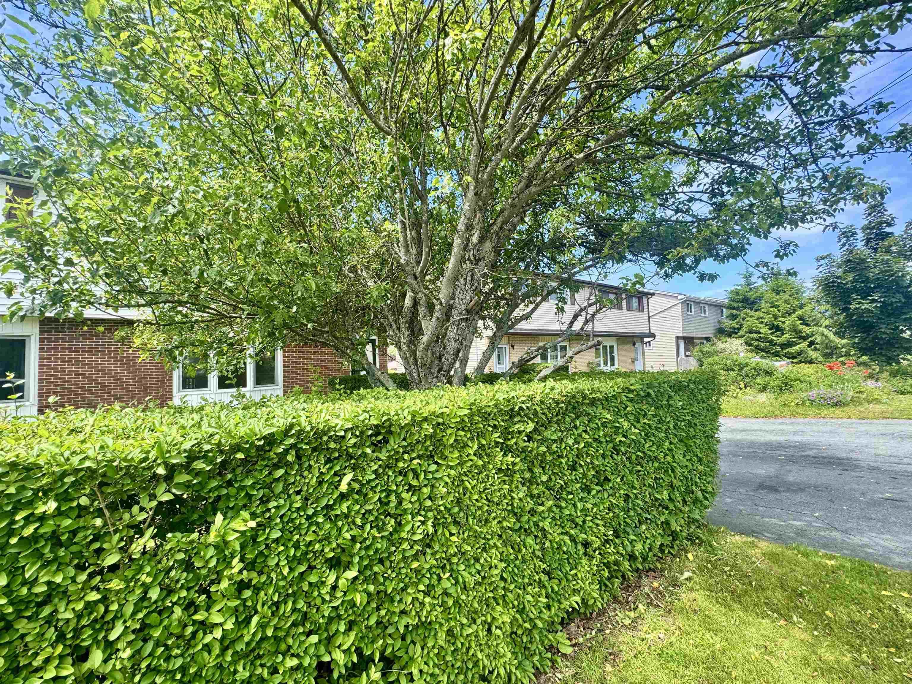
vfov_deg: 85.7
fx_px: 369
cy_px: 342
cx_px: 456
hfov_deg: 102.1
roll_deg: +0.9
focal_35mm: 14
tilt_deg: +2.2
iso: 40
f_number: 2.2
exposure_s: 1/392
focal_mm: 2.22
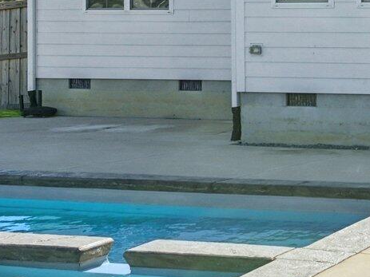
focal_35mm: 102
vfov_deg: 13.6
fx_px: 1090
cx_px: 479
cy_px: -140
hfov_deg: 18.0
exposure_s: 1/640
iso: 200
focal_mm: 24
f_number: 9
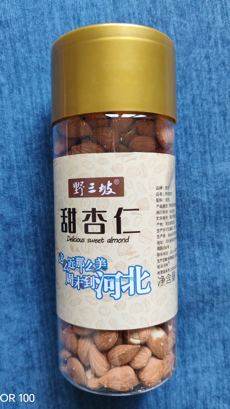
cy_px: 206
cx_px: 117
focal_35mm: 30
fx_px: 325
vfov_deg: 64.3
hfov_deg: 38.9
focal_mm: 5.52
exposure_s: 1/100
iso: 320
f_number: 1.95
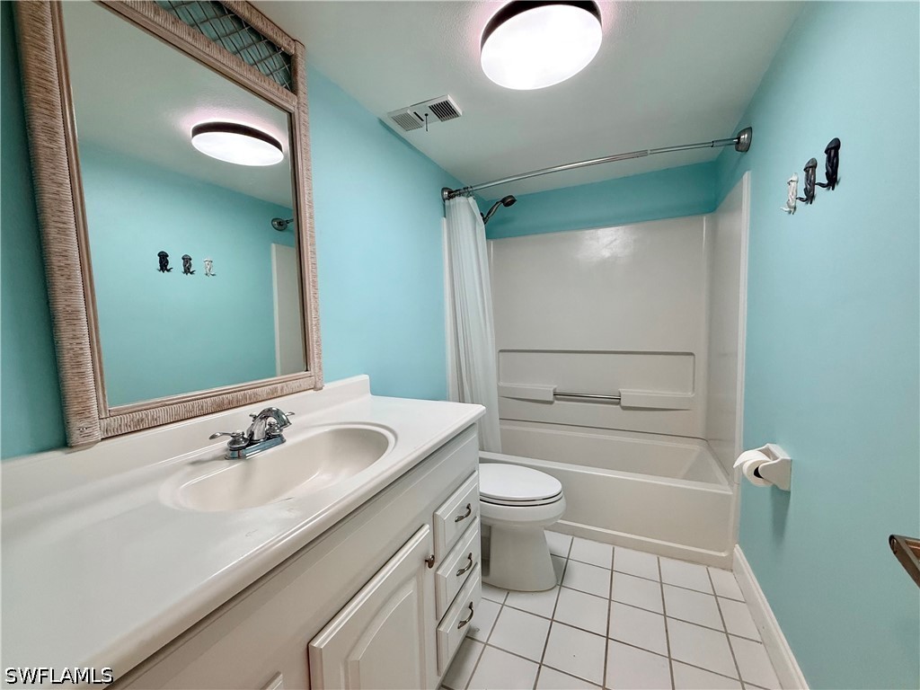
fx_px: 372
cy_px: 345
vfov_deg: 85.7
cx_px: 460
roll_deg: +1.4
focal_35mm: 14
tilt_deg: -2.7
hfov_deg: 102.1
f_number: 2.2
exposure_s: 1/120
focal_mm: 2.22
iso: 200
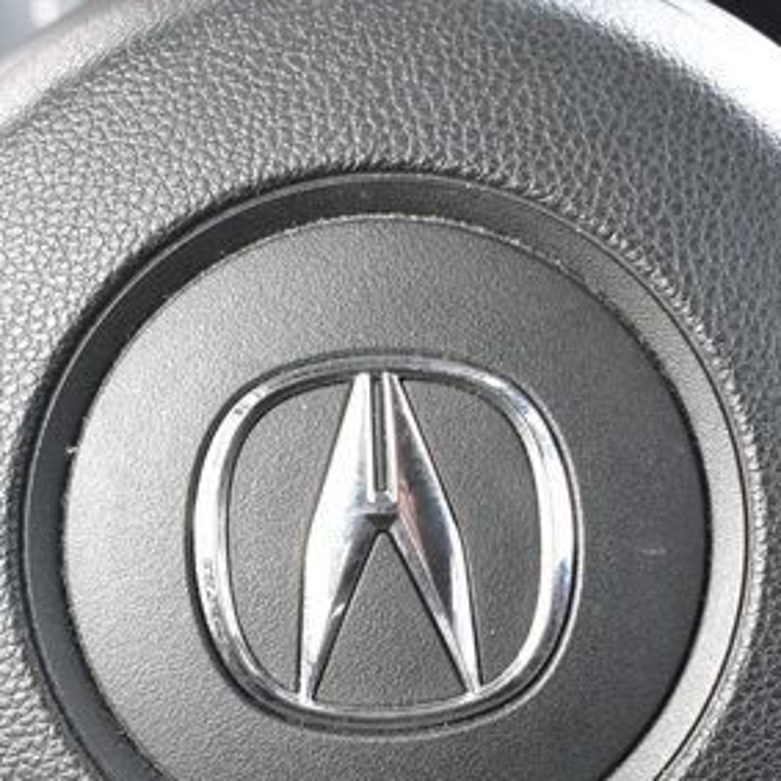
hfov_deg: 13.1
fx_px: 3409
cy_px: 894
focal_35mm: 134
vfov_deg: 12.8
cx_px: 306
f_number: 7.1
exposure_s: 1/25
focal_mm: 29
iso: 400
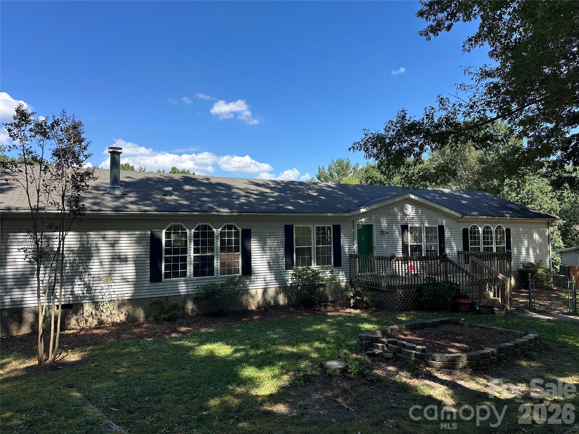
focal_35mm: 24
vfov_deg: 56.8
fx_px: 401
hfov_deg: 71.6
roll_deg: +0.8
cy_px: 217
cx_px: 290
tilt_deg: +2.6
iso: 80
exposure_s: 1/1988
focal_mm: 6.86
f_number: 1.78
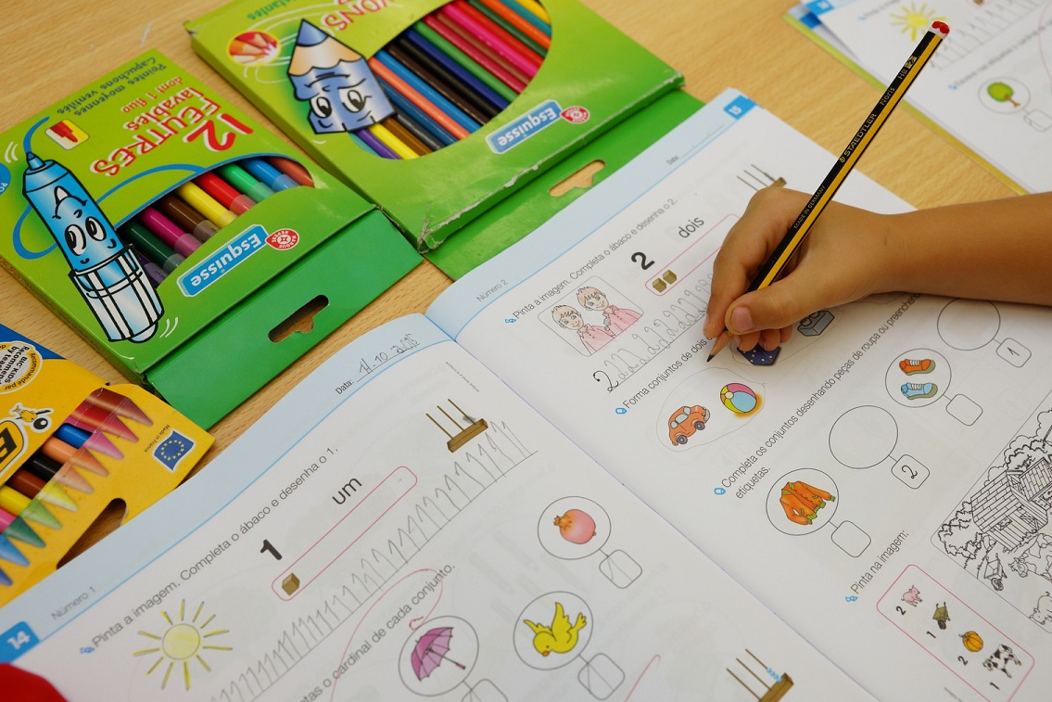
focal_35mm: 37
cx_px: 553
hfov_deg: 51.9
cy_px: 346
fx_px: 1081
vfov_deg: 36.0
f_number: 5.6
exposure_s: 1/160
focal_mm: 35
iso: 500
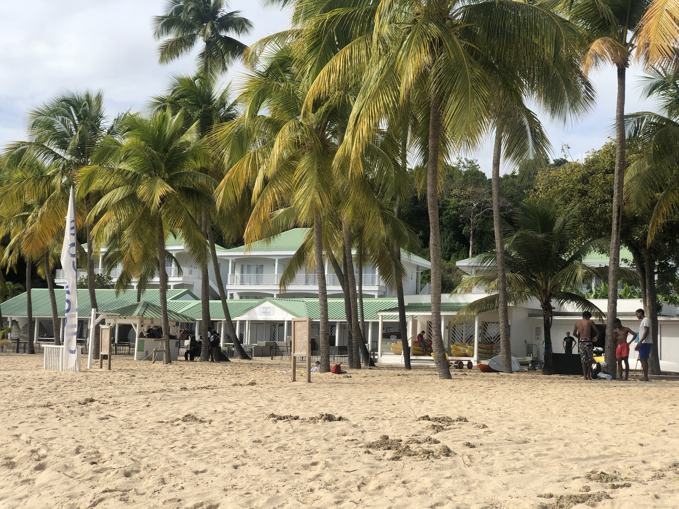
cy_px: 254
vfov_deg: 28.0
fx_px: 1020
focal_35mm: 52
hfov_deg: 36.8
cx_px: 340
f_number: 2.4
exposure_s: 1/1116
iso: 16
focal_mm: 6
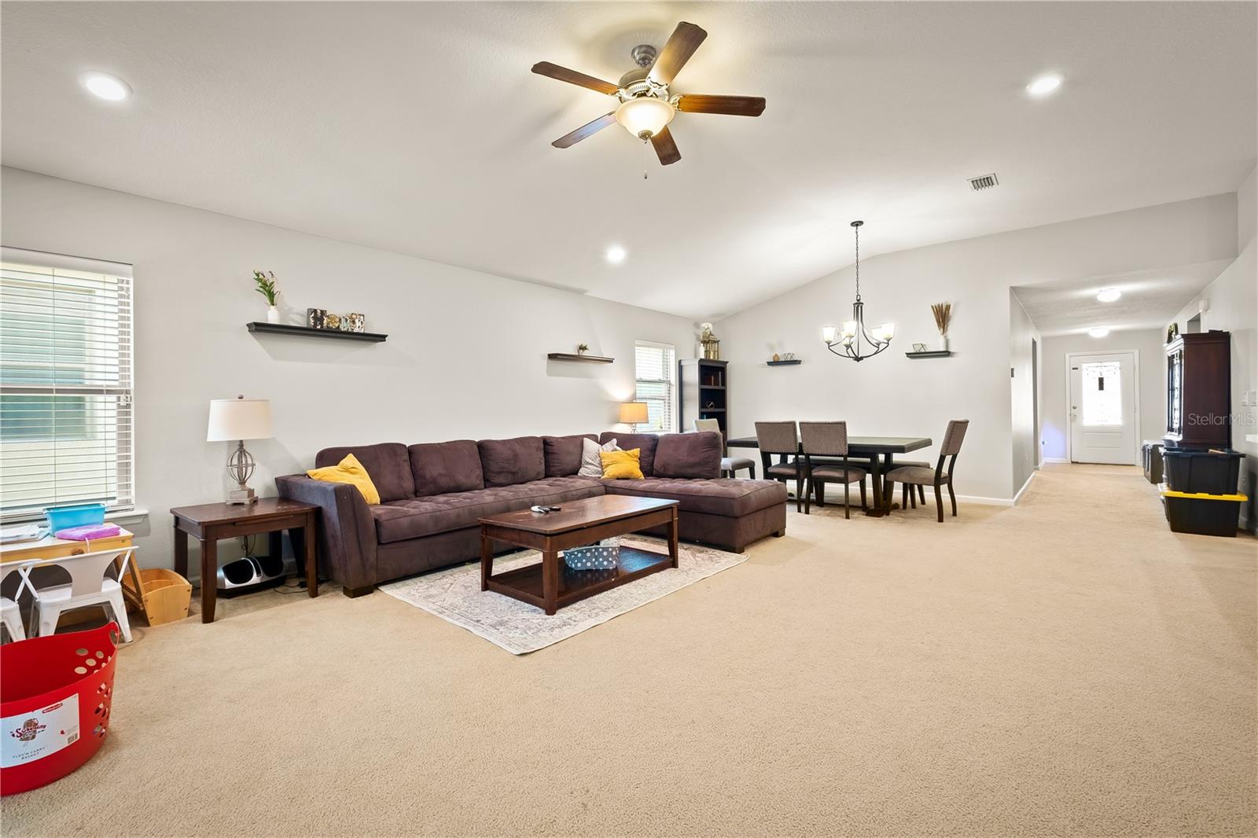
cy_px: 419
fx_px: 524
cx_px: 629
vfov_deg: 77.3
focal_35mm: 15
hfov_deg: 100.4
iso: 320
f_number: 8
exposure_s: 1
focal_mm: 10
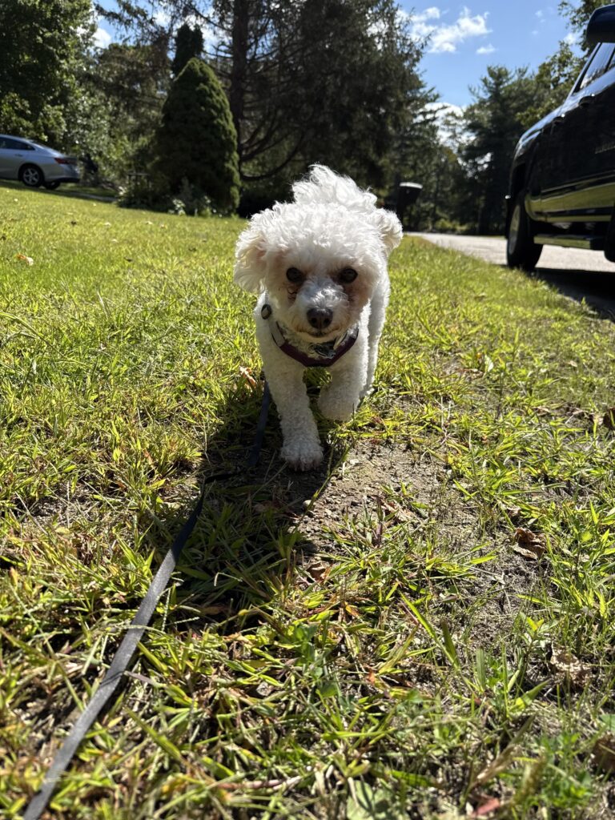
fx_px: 569
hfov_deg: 56.8
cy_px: 410
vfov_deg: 71.6
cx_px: 308
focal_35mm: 24
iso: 80
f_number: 1.78
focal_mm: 6.76
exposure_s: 1/3021
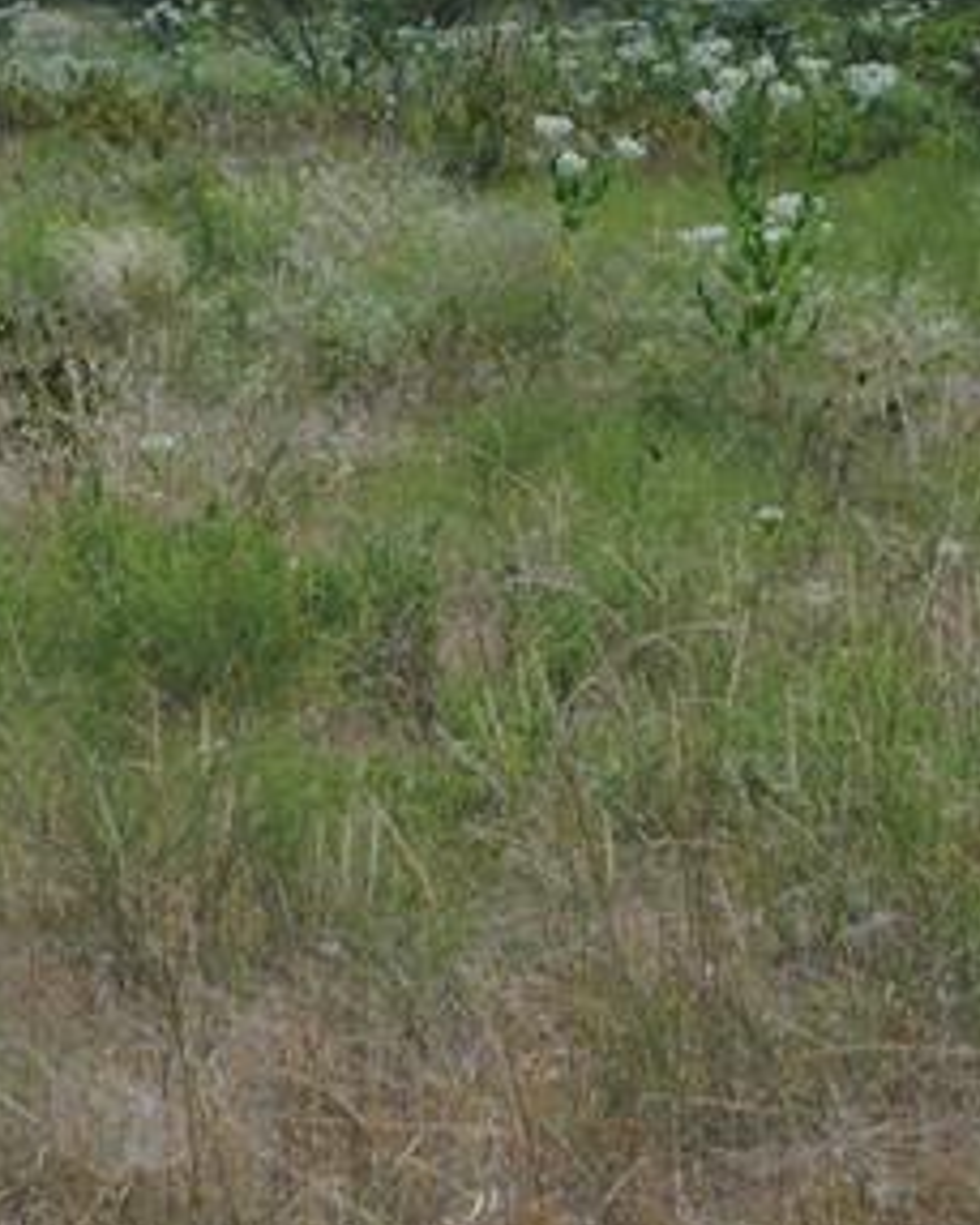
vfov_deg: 6.9
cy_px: 49
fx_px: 10062
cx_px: -43
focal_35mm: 278
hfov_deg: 5.6
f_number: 10
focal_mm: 55
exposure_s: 1/200
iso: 100
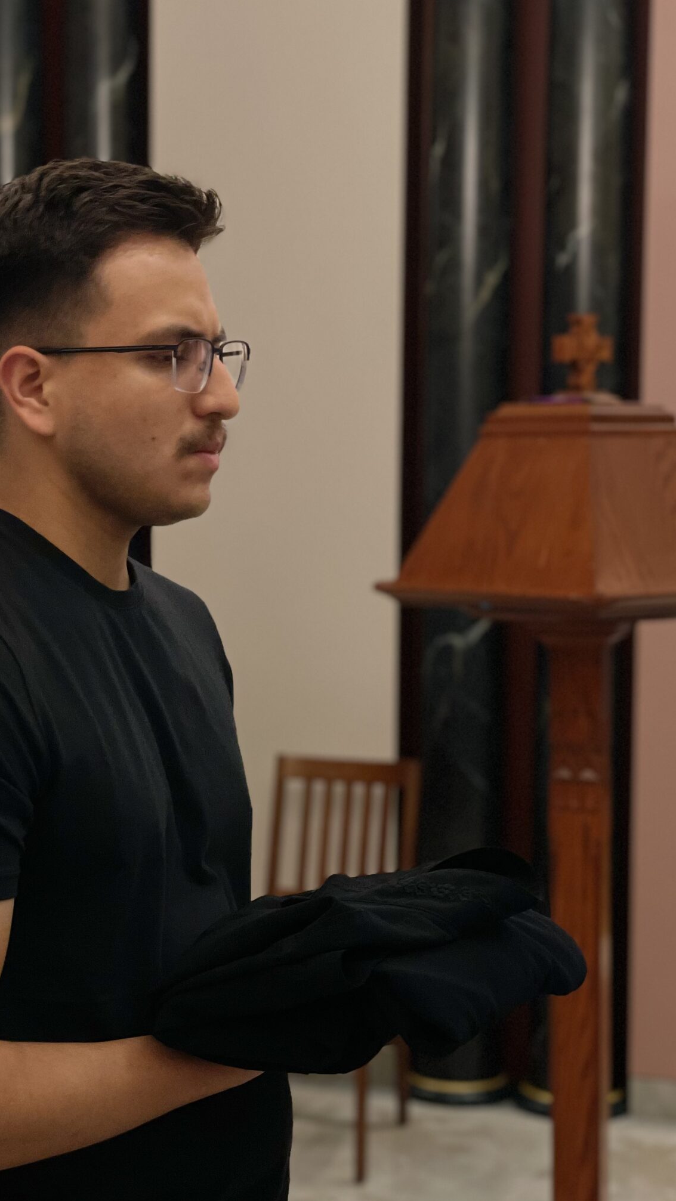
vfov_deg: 29.3
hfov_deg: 16.7
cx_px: 171
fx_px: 2294
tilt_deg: -3.5
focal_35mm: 72
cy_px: 683
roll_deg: +0.1
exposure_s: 1/60
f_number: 2
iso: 125
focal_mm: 6
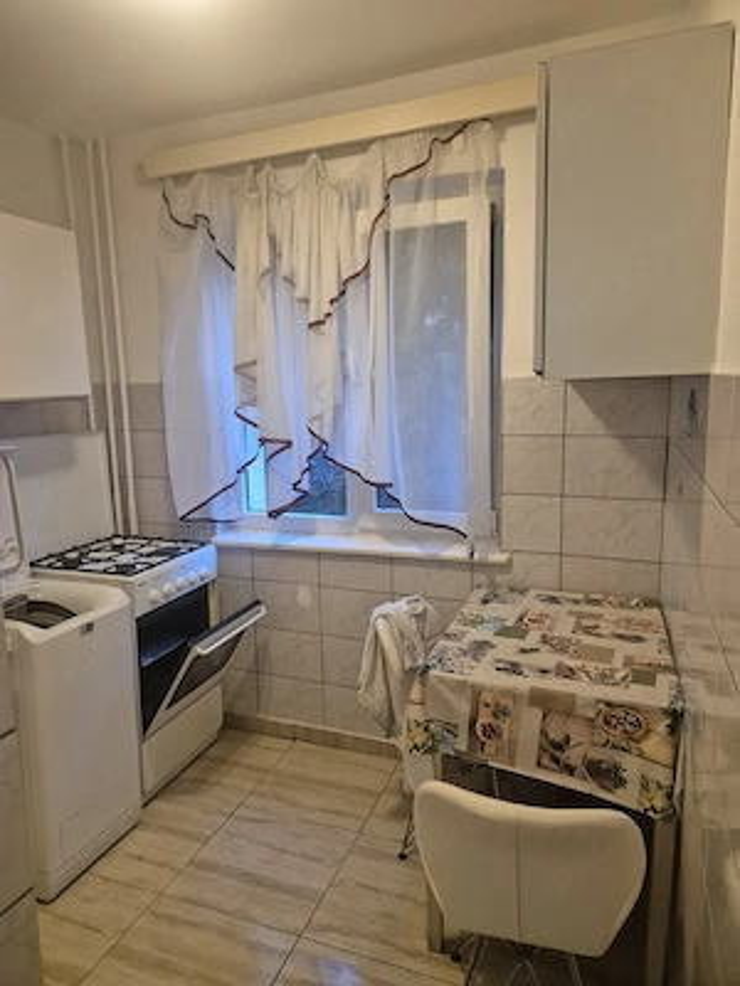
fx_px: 656
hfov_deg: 58.9
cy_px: 493
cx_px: 370
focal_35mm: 23
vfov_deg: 73.9
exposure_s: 1/100
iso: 800
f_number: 1.8
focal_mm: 5.4
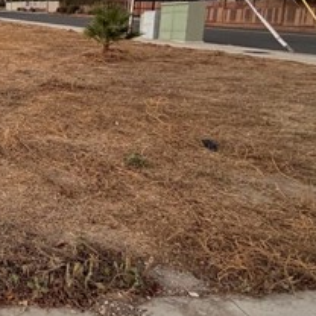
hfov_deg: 32.6
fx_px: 392
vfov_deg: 42.6
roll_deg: -2.6
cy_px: 81
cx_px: -97
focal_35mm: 38
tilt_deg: -4.6
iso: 160
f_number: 2.2
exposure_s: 1/121
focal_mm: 2.22
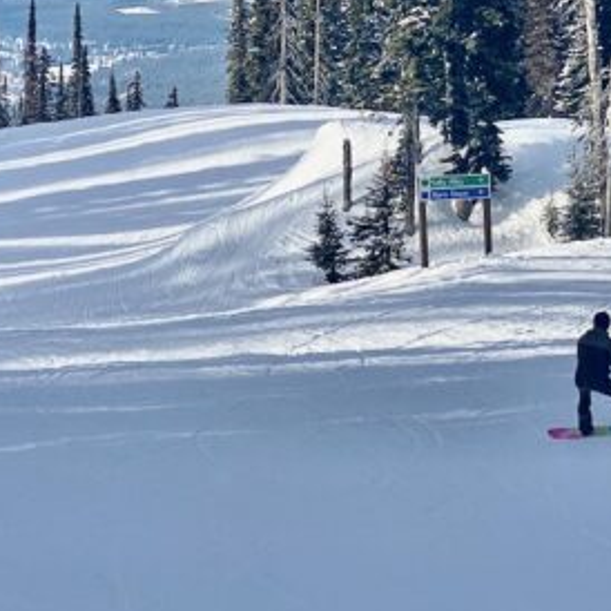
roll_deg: +1.4
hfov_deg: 13.0
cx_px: 143
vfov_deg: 12.8
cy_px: -25
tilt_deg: -9.2
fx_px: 2676
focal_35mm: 134
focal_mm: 6
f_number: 2
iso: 20
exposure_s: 1/2179
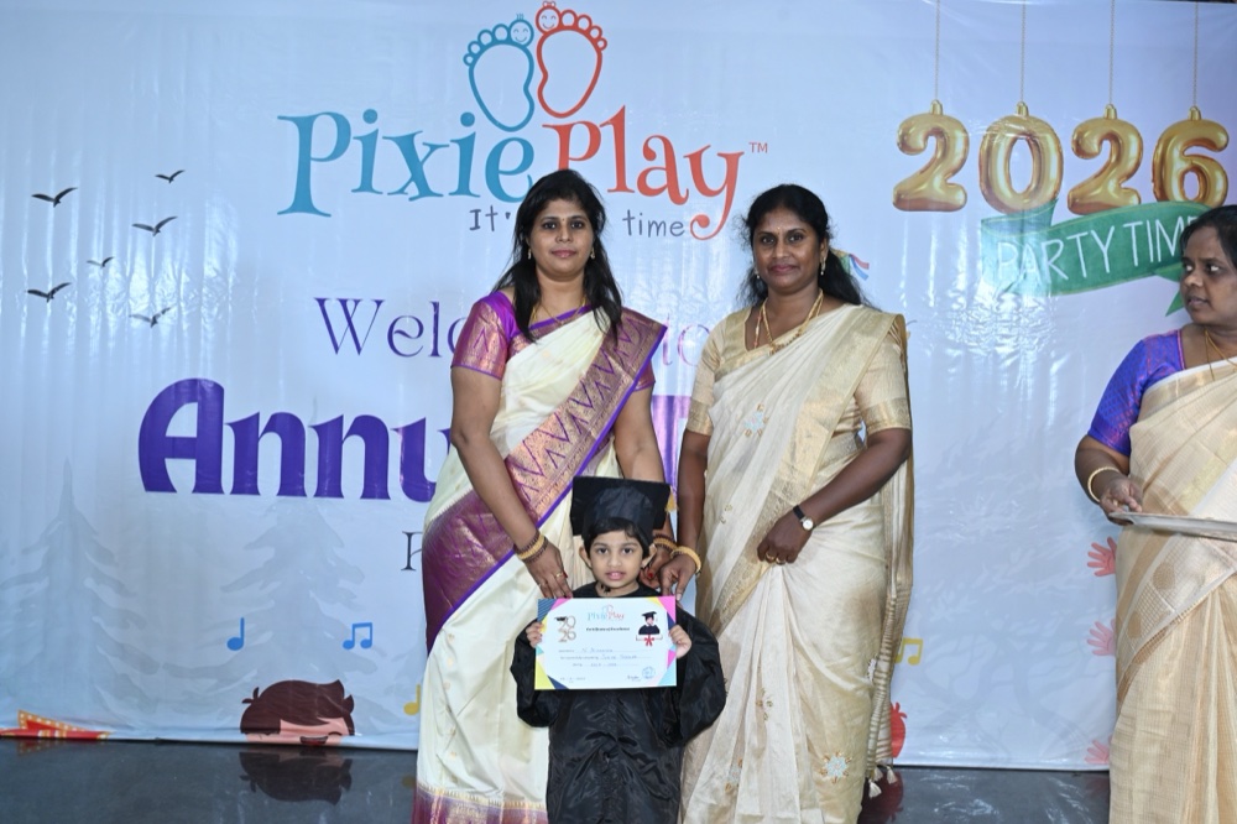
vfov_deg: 30.5
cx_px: 618
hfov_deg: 44.5
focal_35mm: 44
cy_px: 412
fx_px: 1511
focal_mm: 44
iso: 1000
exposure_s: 1/160
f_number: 7.1
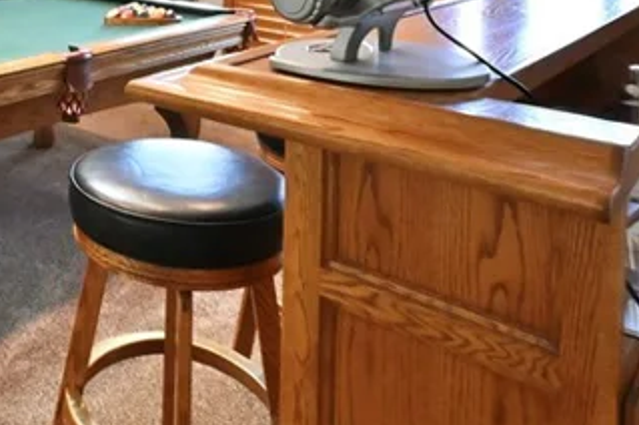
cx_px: 20
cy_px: -131
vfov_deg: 25.5
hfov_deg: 39.2
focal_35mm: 45
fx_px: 798
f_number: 14
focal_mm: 14
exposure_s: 1/30
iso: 8000
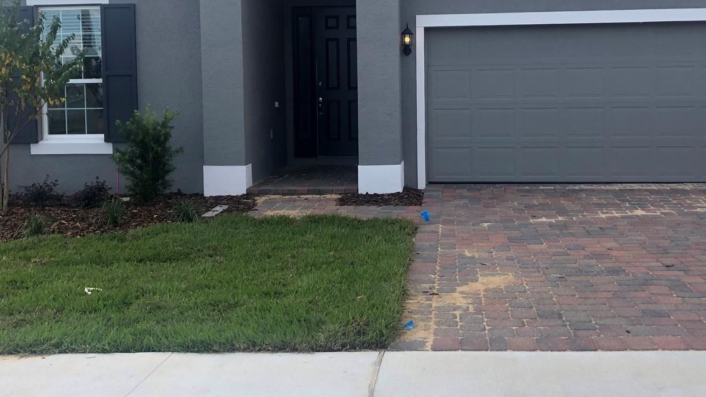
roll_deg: +0.8
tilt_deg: -3.5
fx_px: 805
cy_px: 124
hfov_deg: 47.3
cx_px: 392
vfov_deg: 27.5
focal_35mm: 43
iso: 20
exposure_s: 1/1116
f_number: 1.8
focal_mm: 3.99
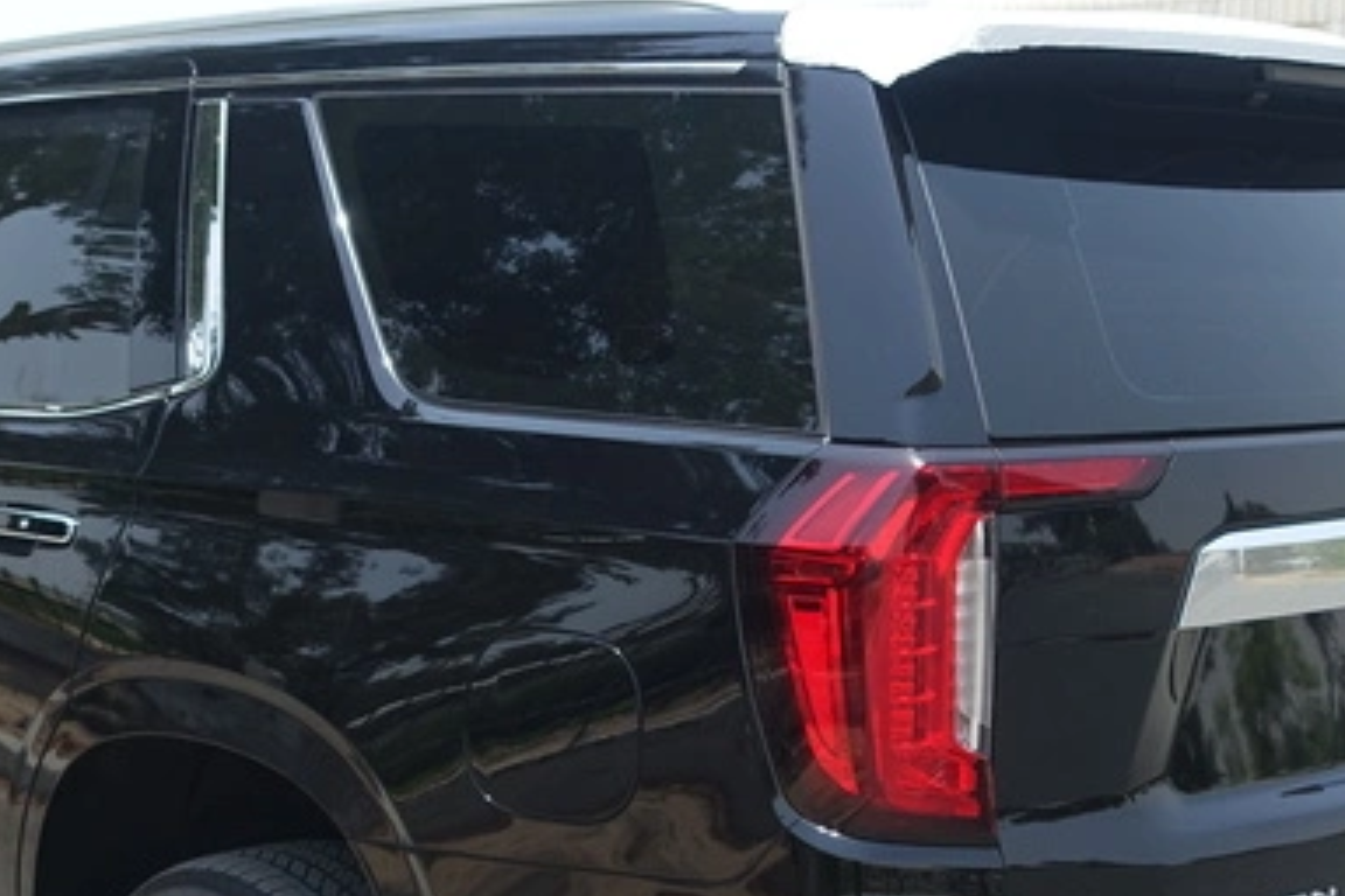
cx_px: 664
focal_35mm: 64
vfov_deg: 21.1
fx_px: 2391
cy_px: 616
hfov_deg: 31.4
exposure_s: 1/200
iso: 125
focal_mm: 8.8
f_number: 5.6
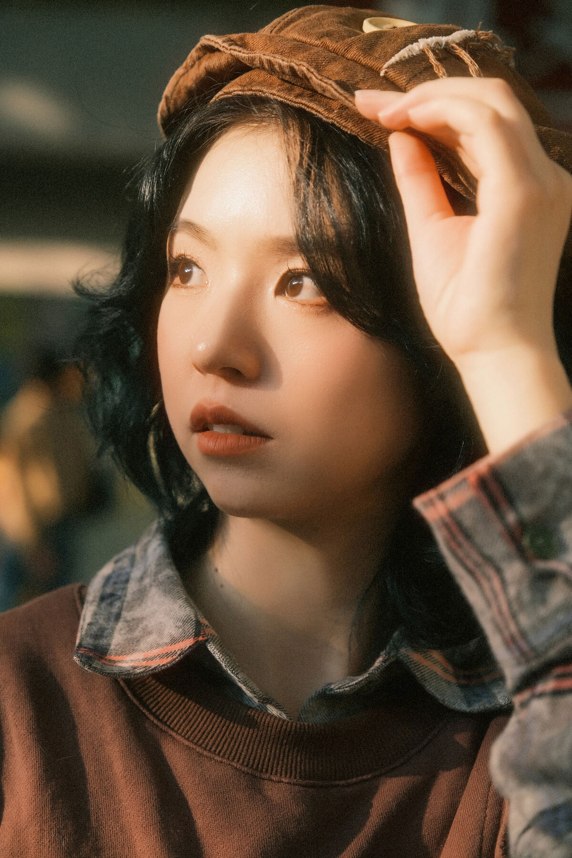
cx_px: 286
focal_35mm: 80
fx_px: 1907
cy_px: 429
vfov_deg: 25.4
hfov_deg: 17.1
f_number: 2.8
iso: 500
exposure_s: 1/500
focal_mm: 53.3
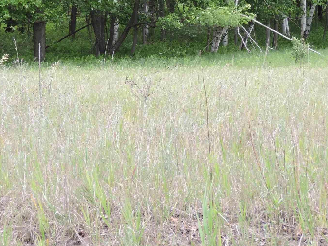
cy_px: 38
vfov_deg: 8.7
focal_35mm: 171
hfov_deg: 11.6
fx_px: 1621
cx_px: 155
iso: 100
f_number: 3.9
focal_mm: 13.4
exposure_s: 1/125
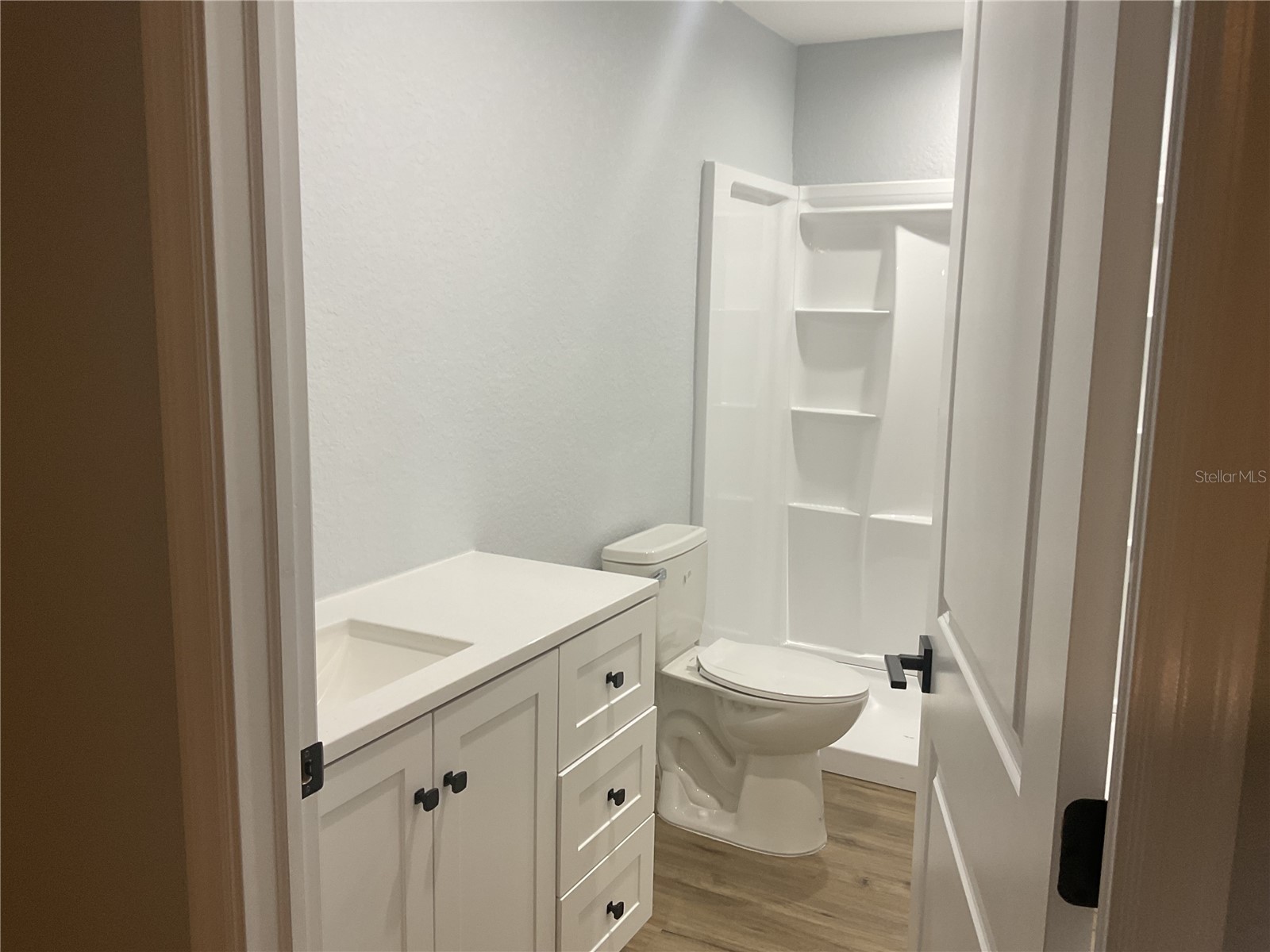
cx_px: 635
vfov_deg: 48.2
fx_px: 1064
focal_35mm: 29
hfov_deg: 61.7
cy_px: 476
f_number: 1.8
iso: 50
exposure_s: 1/60
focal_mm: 3
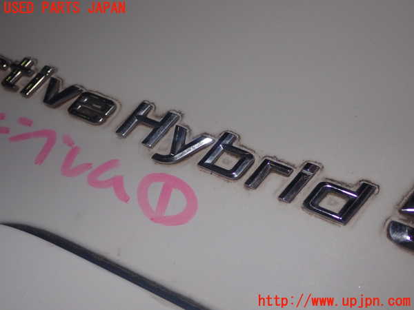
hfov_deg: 40.4
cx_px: 207
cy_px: 155
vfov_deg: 30.9
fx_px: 562
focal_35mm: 47
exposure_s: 1/50
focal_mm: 8.4
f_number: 9
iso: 200
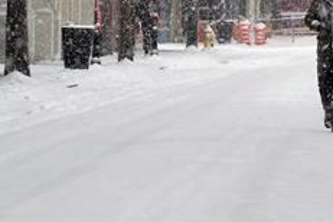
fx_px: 3977
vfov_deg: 3.2
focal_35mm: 430
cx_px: 332
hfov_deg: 4.8
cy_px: -71
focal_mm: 102.2
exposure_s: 1/250
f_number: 5
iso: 640
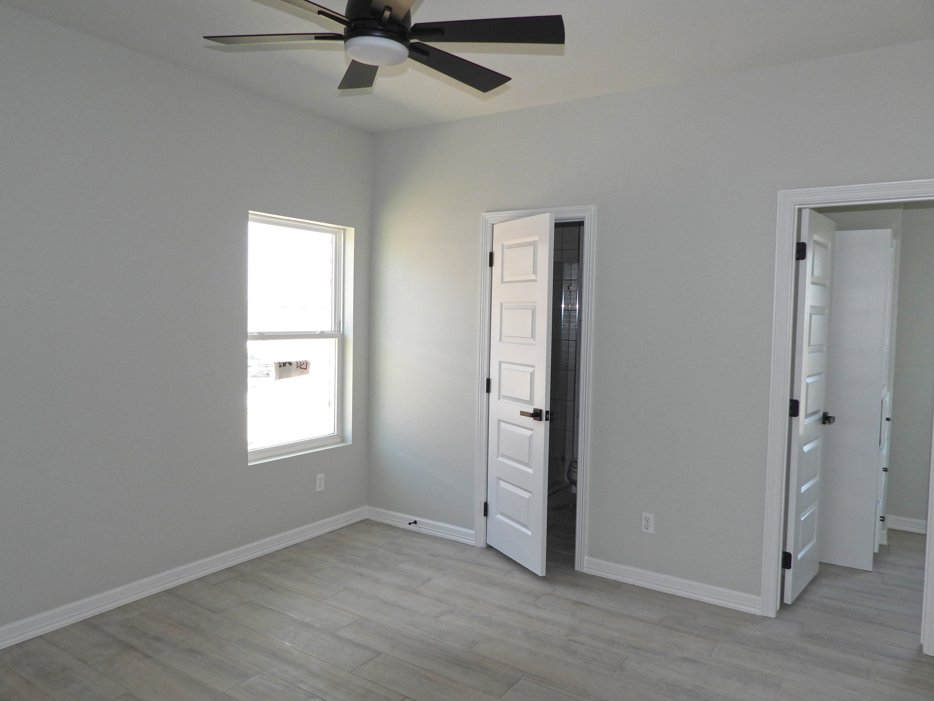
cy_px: 350
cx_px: 467
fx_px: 648
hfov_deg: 71.6
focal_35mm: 24
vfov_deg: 56.8
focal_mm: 4.3
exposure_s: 1/160
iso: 100
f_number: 2.8
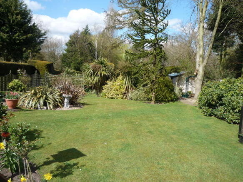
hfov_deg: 63.5
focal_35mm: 28
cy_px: 91
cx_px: 122
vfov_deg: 49.7
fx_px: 197
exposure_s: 1/640
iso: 100
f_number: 3.5
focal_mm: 4.4
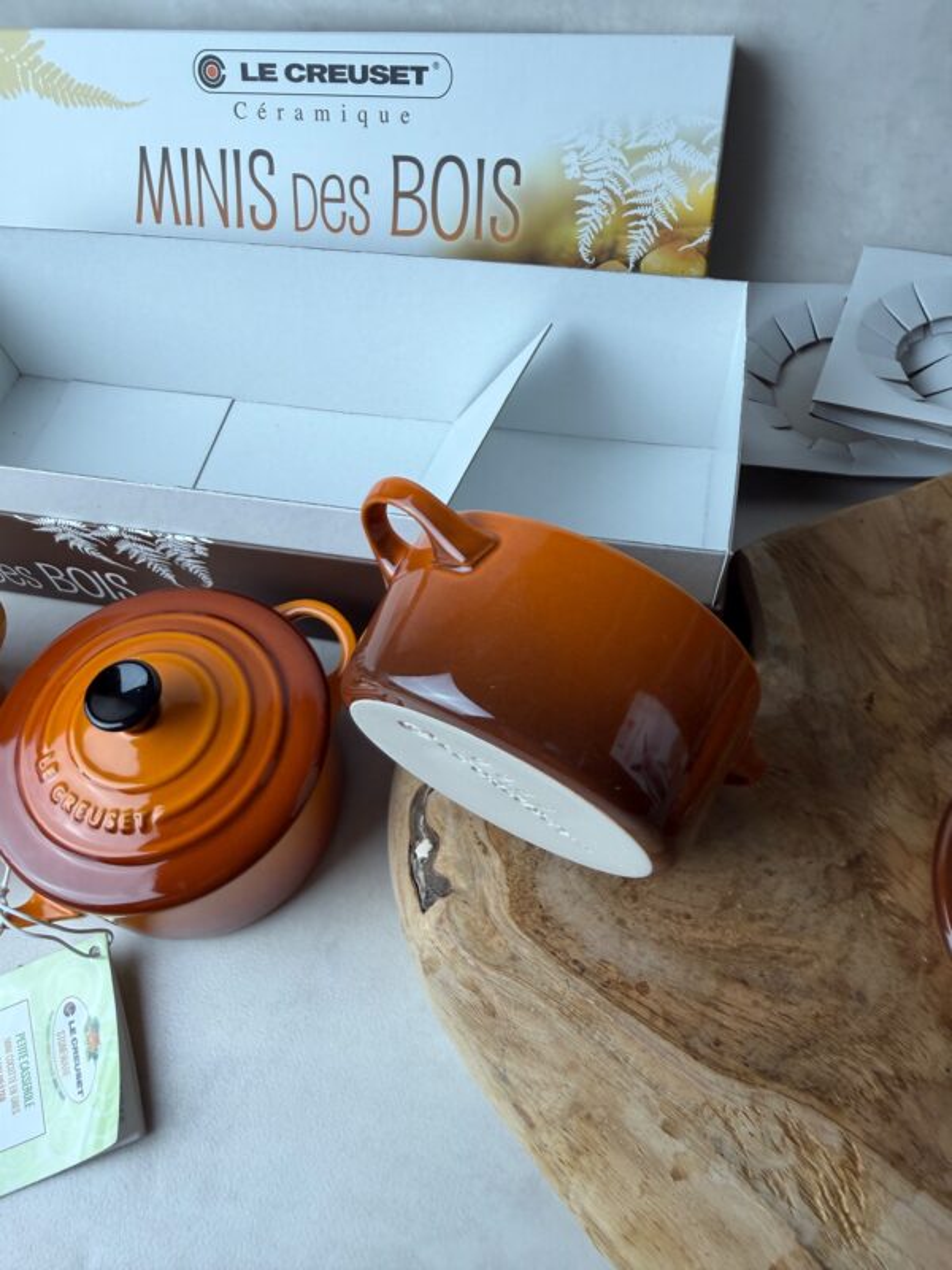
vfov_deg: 71.6
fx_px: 880
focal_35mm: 24
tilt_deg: -56.7
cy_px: 635
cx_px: 476
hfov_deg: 56.8
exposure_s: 1/100
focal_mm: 2.22
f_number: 2.2
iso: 125
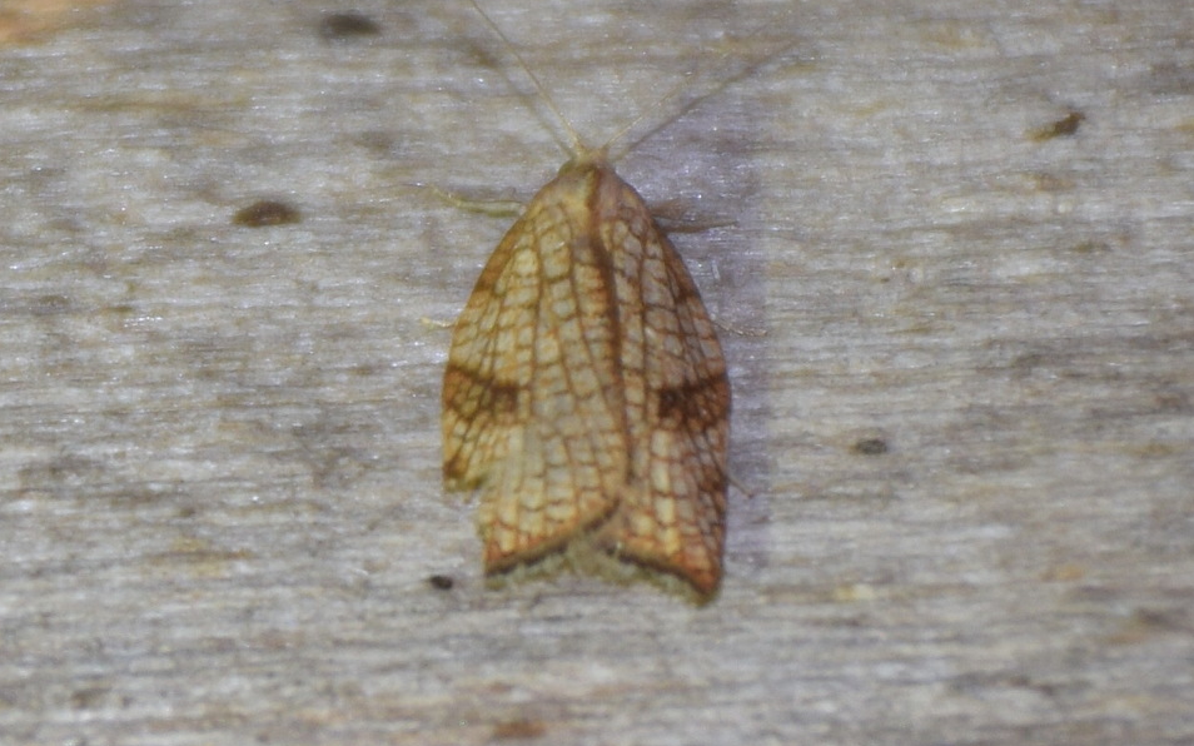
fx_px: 6995
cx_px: 598
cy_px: 379
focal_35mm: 215
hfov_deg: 9.8
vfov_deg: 6.1
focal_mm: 140
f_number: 5.6
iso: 320
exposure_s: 1/60
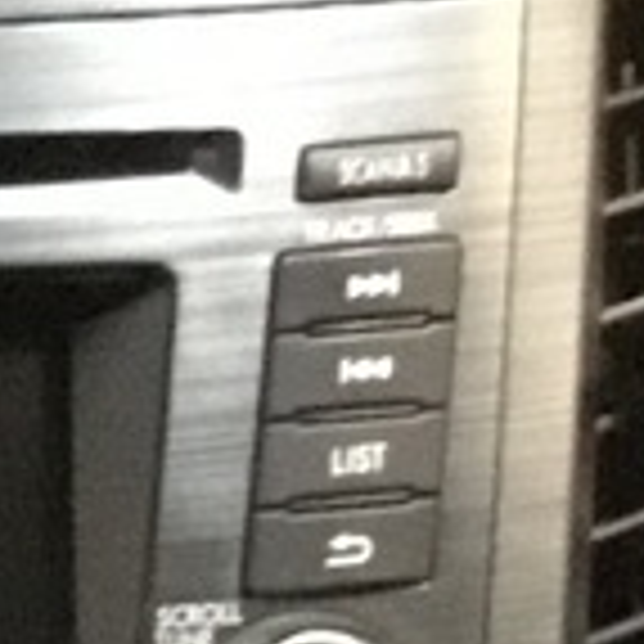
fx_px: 5788
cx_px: -2315
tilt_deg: -28.9
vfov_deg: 6.1
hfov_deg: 5.3
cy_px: 1603
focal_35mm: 275
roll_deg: +1.5
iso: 400
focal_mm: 3.3
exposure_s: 1/17
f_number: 2.4
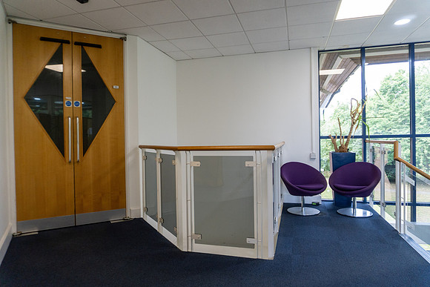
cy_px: 144
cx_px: 215
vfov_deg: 53.2
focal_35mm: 24
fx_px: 287
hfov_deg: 73.7
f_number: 4
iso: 800
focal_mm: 16
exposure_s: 1/160
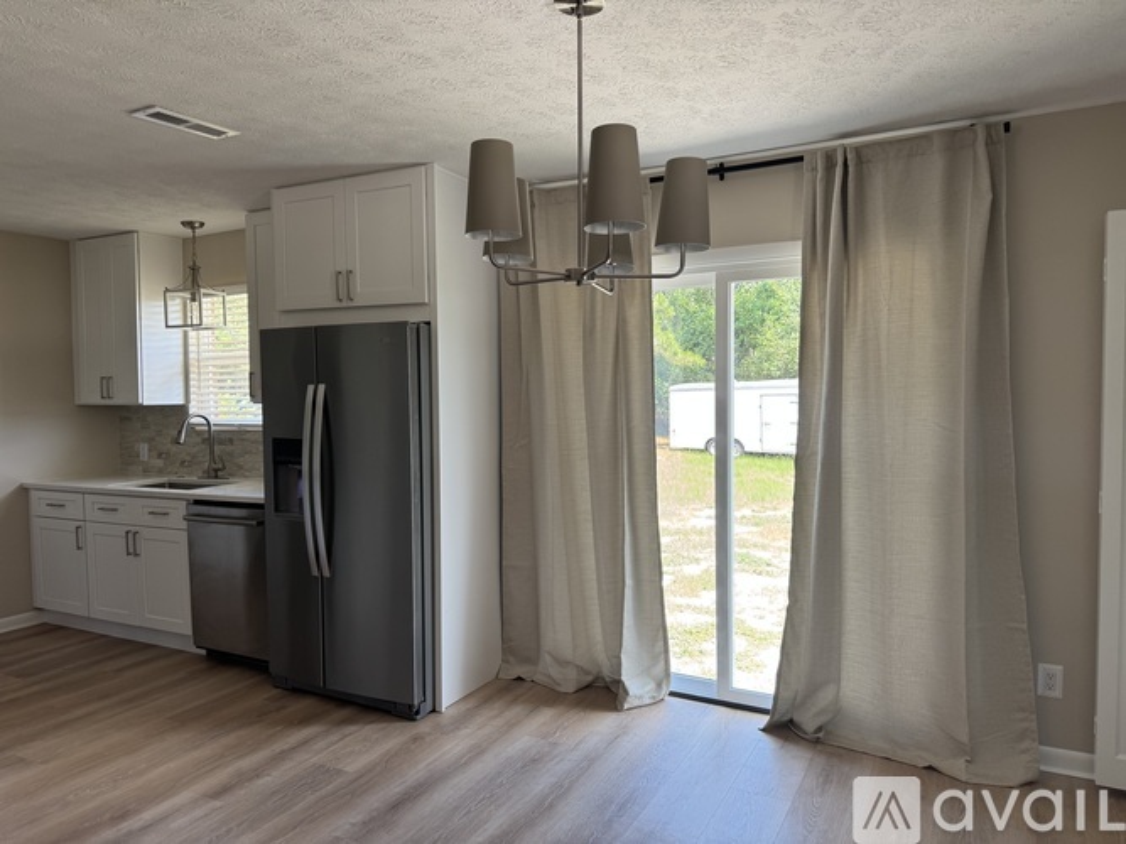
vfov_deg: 56.8
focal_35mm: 24
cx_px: 563
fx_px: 781
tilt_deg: -2.5
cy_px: 422
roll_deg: +0.9
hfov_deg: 71.6
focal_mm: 6.76
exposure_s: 1/121
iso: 100
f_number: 1.78
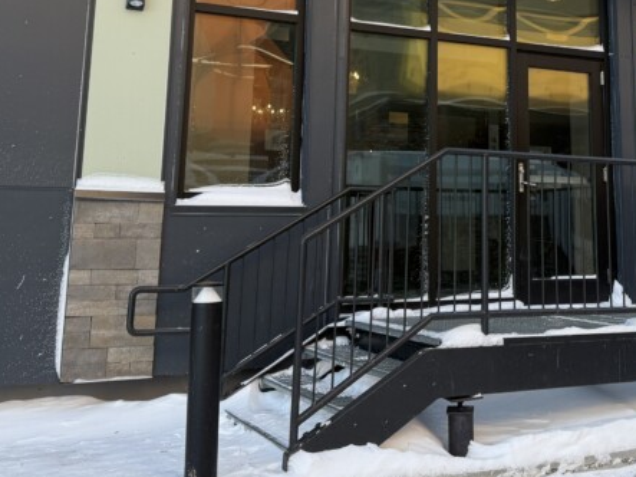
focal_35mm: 48
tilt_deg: +12.2
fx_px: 882
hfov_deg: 39.0
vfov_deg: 29.1
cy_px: 56
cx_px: 441
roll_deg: +0.4
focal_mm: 6.76
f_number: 1.78
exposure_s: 1/683
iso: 100
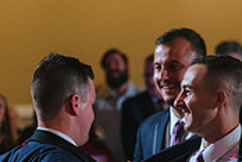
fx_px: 1123
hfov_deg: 12.3
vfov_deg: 8.1
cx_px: 174
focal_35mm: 167
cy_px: 200
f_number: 2.2
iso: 1600
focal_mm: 50
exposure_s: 1/160
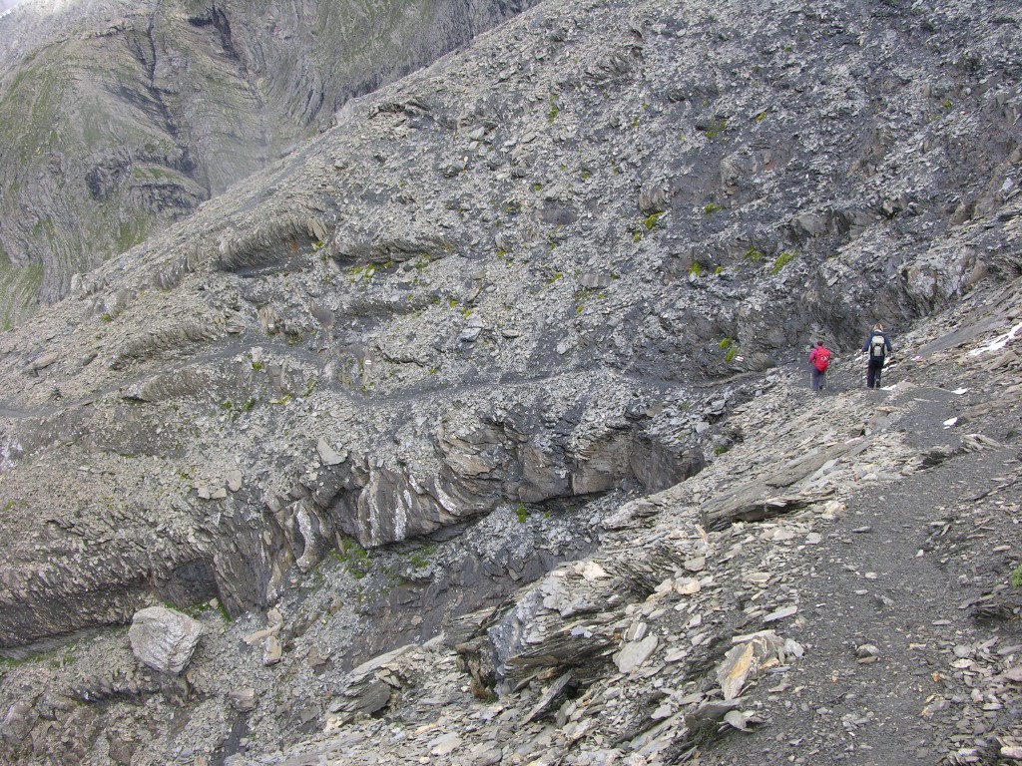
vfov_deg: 40.7
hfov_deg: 52.6
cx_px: 511
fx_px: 1033
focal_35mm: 35
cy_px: 383
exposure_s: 1/139
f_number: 5
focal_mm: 8.9
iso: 50
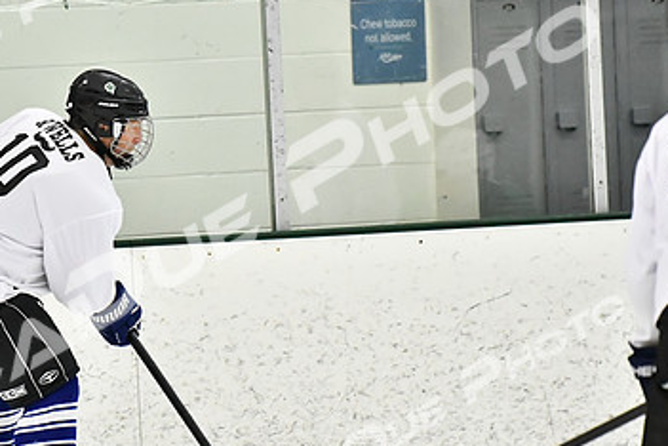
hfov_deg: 4.4
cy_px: 241
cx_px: 181
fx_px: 8739
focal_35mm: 471
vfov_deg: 2.9
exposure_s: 1/1250
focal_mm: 190
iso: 5000
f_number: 2.8
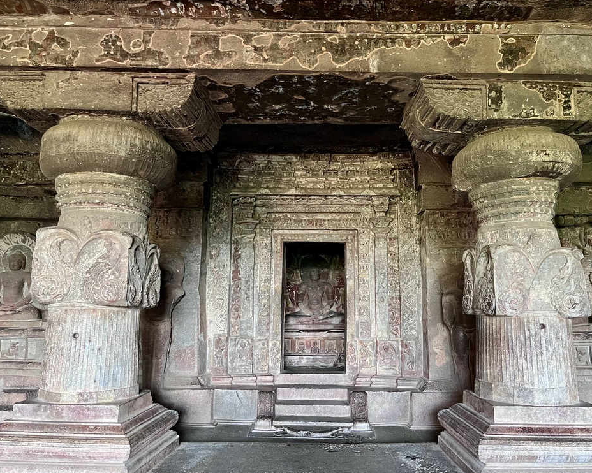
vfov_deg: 51.5
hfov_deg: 62.2
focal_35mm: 28
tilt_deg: +9.3
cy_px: 238
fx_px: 490
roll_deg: +0.3
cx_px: 314
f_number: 1.6
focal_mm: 5.1
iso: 500
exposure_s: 1/60
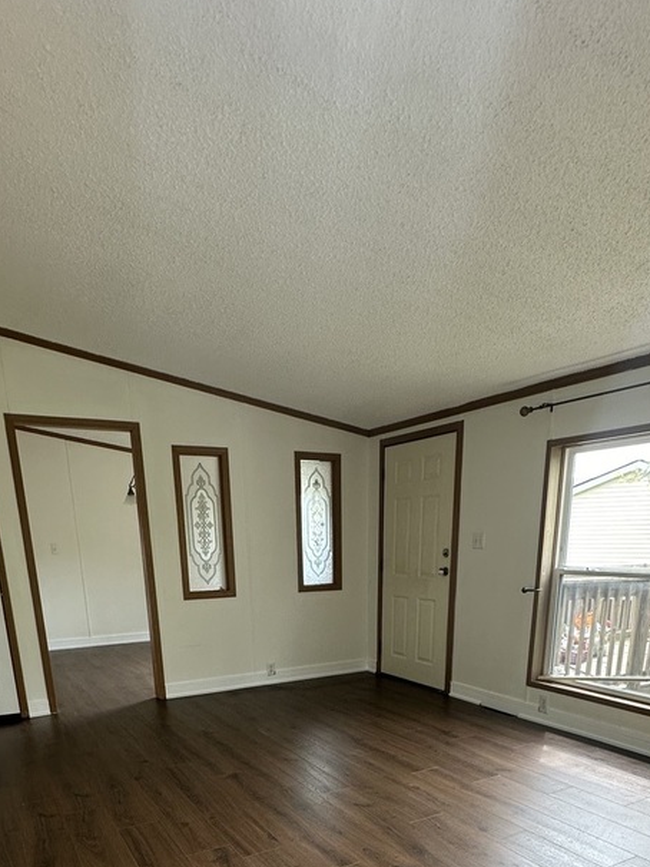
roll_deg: +0.4
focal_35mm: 25
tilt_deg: -16.7
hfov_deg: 54.9
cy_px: 731
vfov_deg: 61.7
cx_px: 311
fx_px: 626
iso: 125
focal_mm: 2.22
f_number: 2.2
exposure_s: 1/99
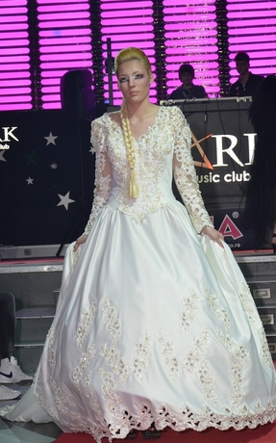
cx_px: 145
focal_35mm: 100
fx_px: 1205
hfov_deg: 13.1
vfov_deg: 20.8
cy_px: 229
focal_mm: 58
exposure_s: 1/80
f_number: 7.1
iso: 800
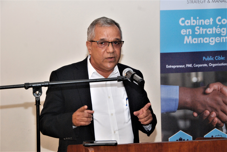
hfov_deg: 19.4
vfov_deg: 13.1
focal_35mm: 105
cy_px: 76
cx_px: 114
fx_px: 663
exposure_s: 1/80
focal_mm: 70
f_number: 8
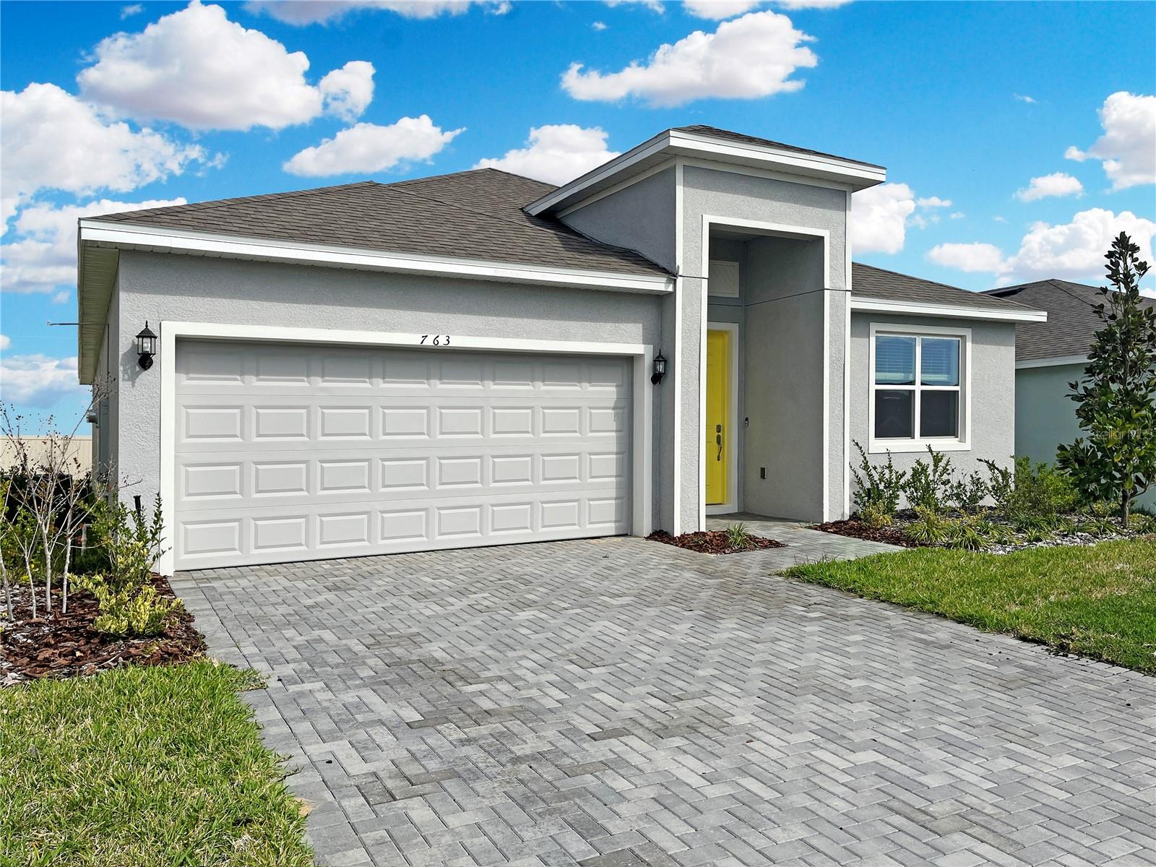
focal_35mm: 26
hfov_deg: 67.3
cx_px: 578
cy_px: 434
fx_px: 868
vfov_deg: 53.1
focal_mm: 5.1
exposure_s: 1/6494
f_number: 1.6
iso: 50
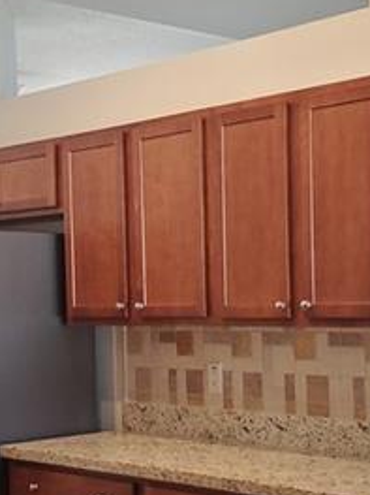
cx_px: 146
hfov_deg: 19.3
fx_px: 1084
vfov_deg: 25.5
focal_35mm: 76
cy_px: 341
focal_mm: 4.3
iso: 250
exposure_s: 1/50
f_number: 2.4
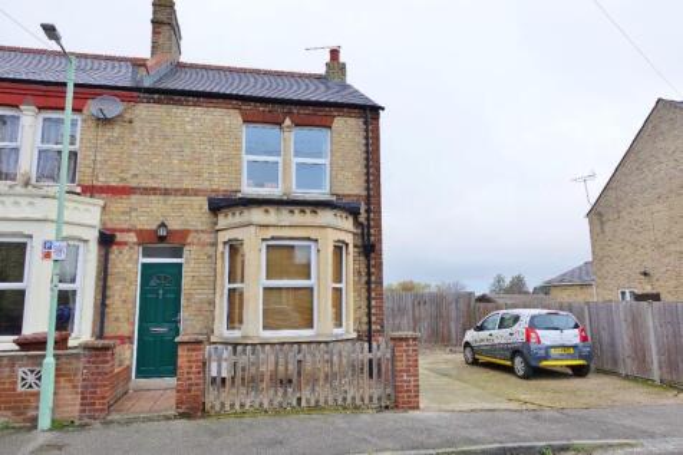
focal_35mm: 24
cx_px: 342
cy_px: 228
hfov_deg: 73.8
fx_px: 455
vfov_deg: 53.1
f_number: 4
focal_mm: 8.8
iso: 125
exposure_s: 1/125
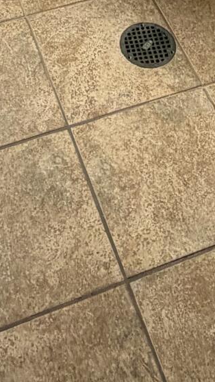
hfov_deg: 14.7
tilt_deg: -20.8
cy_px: -348
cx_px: 94
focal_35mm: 82
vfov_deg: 18.6
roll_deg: -1.1
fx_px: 831
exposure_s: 1/120
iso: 50
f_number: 2.2
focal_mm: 2.22
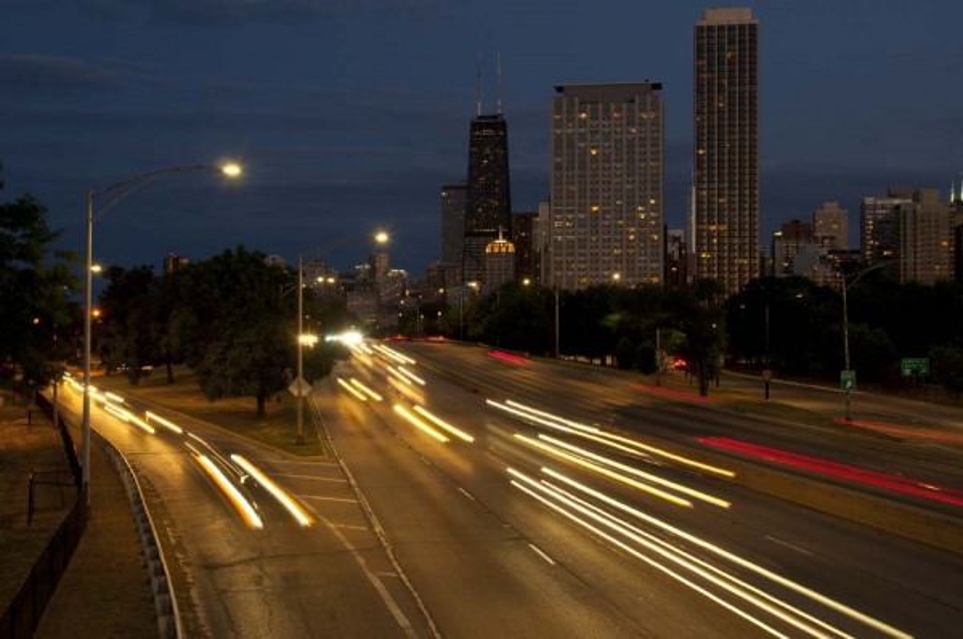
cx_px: 482
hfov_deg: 43.7
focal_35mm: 45
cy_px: 320
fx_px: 1202
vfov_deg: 29.8
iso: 250
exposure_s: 1
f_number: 10
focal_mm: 30
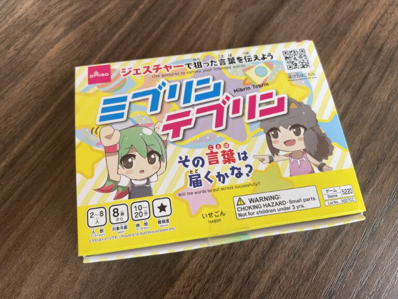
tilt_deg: -71.1
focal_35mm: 26
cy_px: 150
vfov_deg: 53.1
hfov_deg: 67.3
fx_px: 299
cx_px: 199
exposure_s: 1/121
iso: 80
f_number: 1.6
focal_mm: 4.2
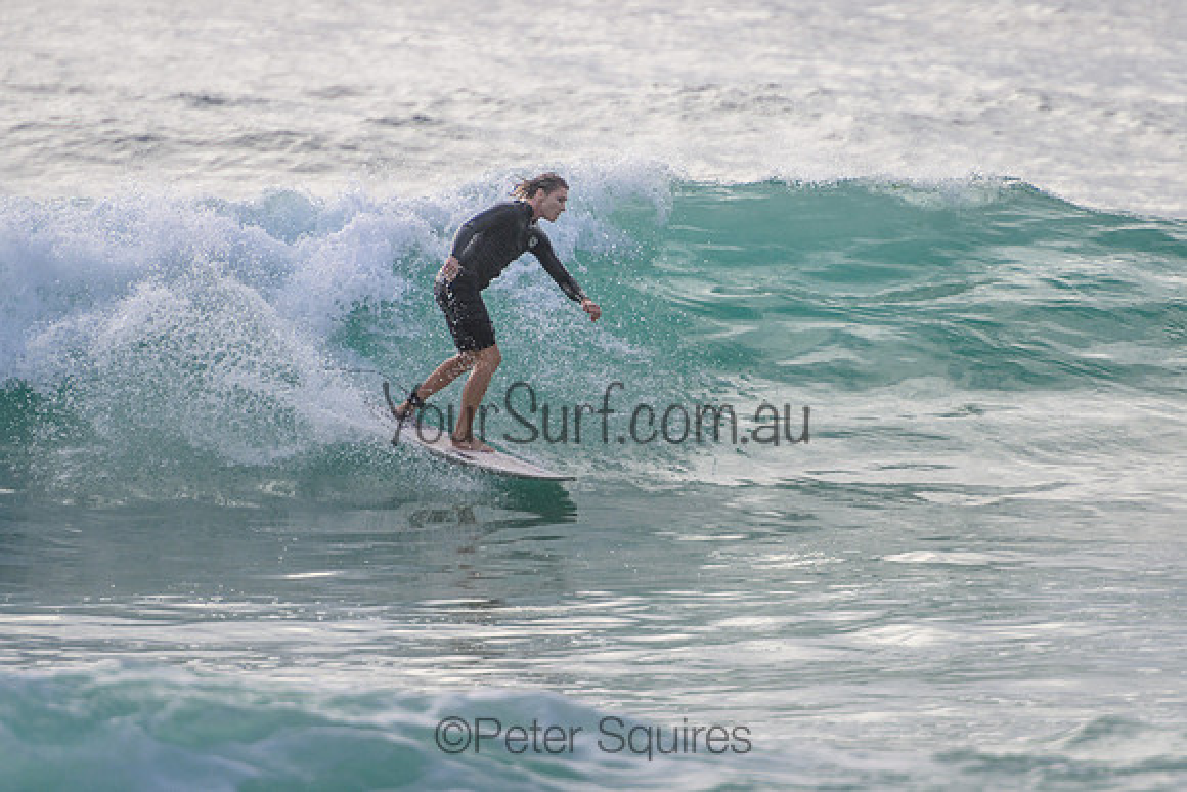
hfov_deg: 3.7
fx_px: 18144
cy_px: 351
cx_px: 772
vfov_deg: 2.5
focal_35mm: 550
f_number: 5.6
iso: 250
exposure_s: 1/2000
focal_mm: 400
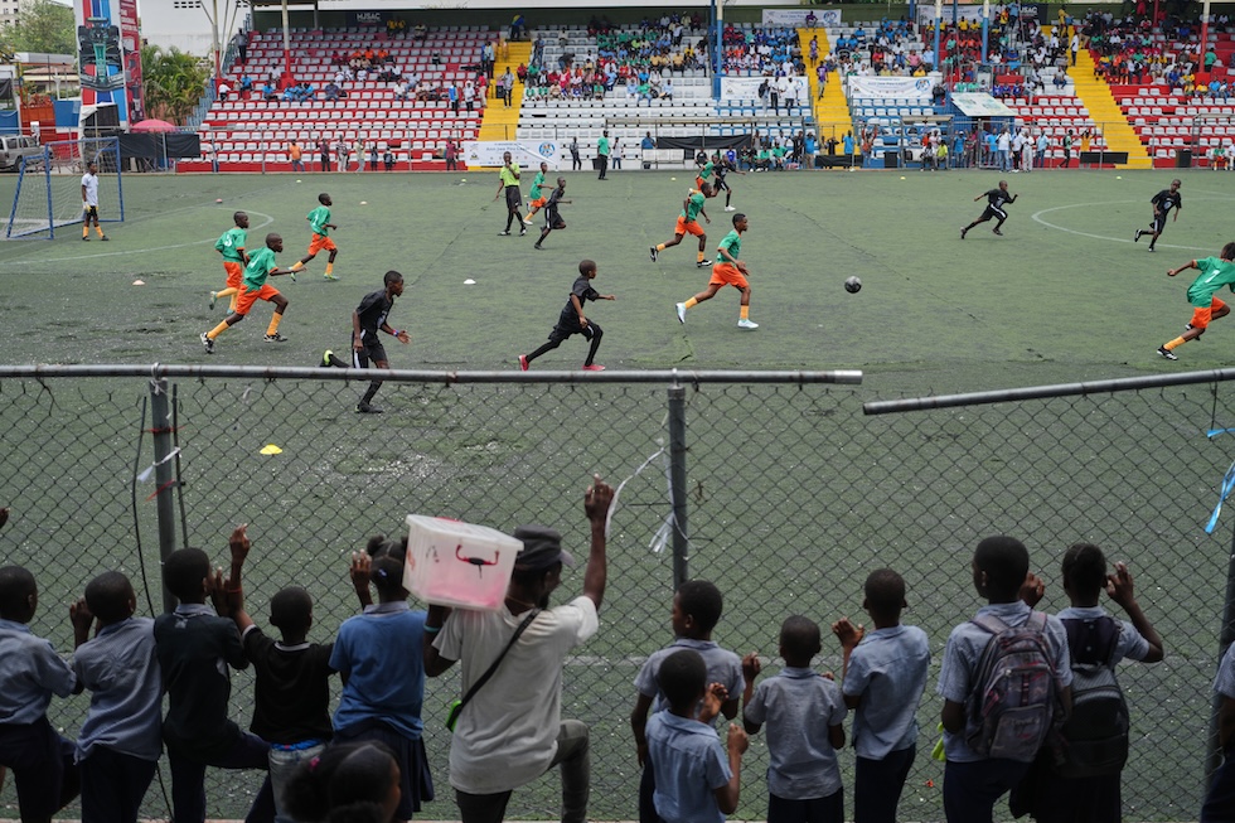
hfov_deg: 48.5
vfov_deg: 33.4
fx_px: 1372
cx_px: 618
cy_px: 412
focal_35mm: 40
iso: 80
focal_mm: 40
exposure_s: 1/640
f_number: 2.8
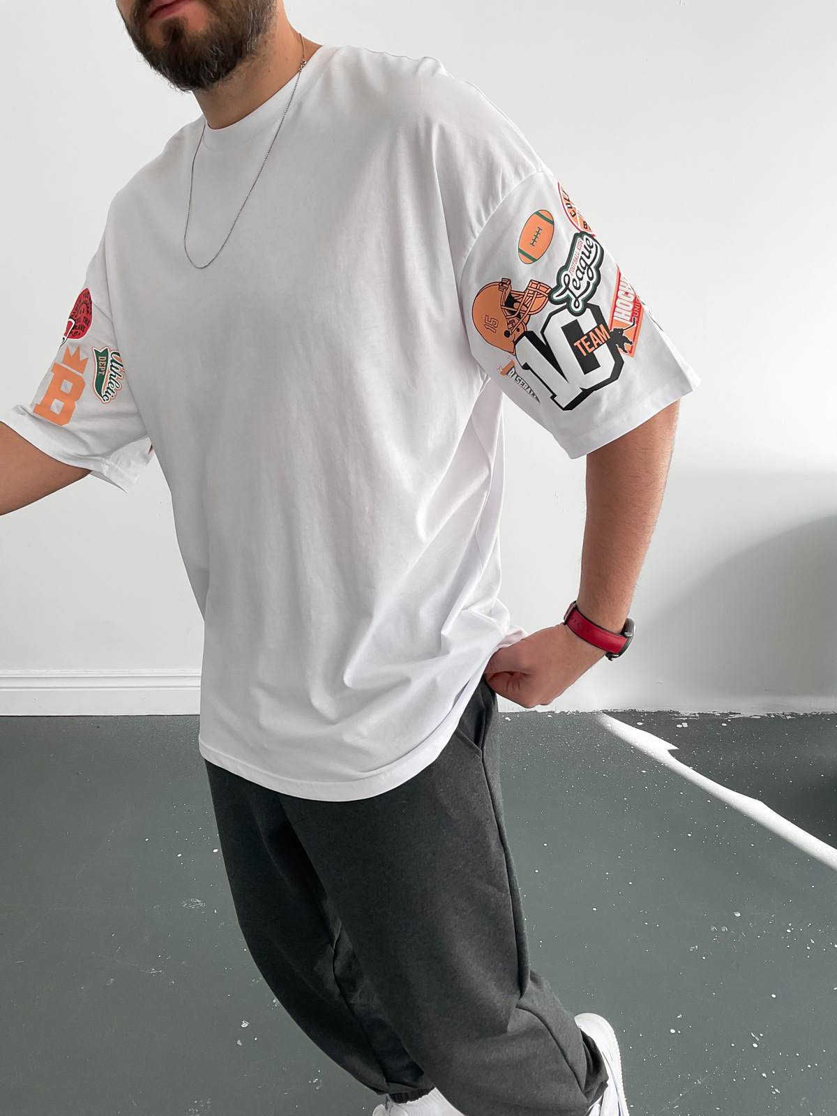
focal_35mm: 29
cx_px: 418
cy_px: 558
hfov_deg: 48.2
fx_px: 935
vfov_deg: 61.7
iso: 20
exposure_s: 1/120
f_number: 1.8
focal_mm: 3
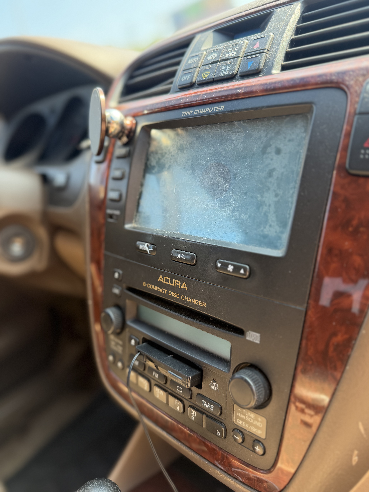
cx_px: 192
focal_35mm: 25
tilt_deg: -17.1
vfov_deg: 69.4
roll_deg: +14.9
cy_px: 236
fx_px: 355
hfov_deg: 54.9
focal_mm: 6.76
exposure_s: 1/207
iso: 125
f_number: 1.78
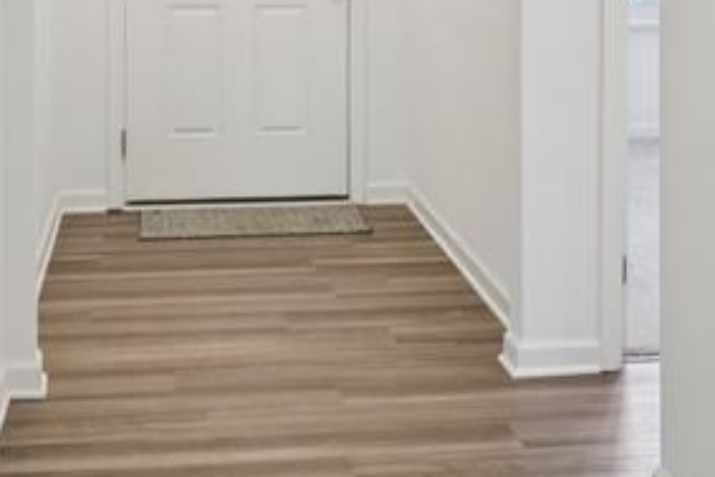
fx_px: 1510
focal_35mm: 76
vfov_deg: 17.2
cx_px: 397
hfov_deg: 26.6
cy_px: -83
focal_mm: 14
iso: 400
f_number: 8
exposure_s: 1/8
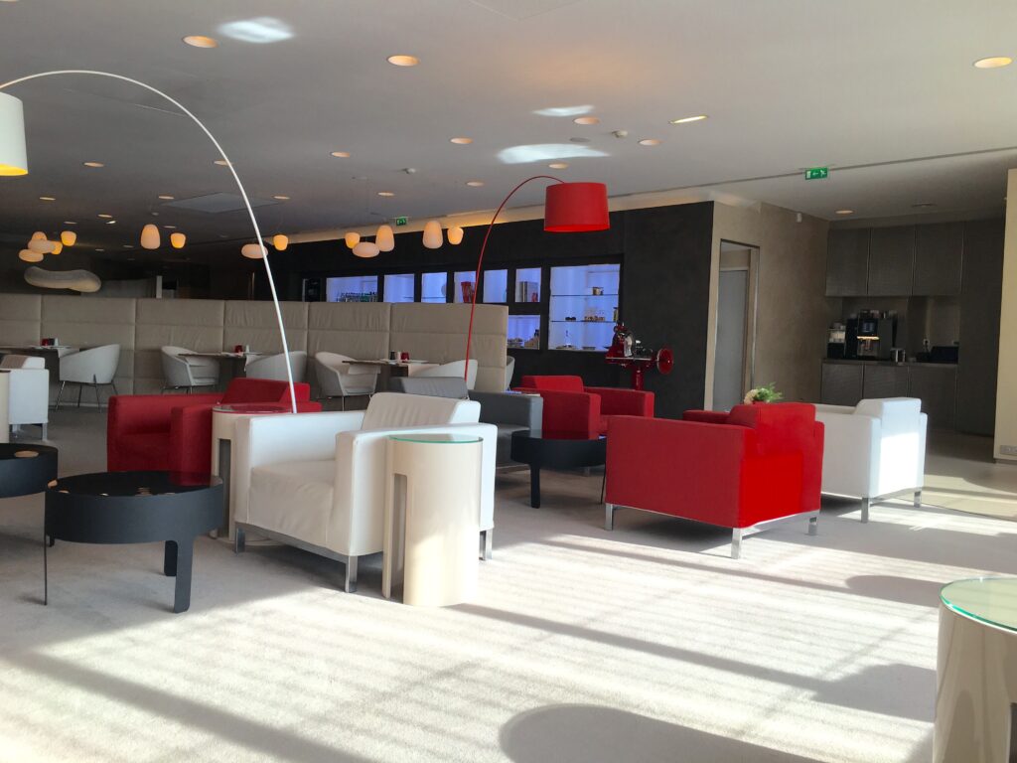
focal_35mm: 29
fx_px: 852
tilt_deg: -1.1
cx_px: 508
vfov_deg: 48.2
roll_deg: -2.4
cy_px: 382
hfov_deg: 61.7
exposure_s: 1/117
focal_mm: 4.15
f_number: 2.2
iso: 25
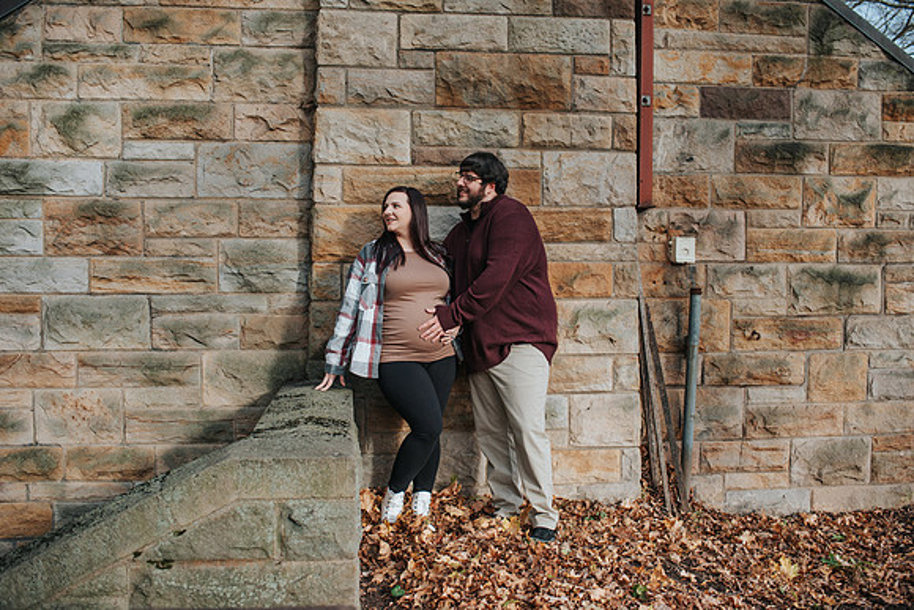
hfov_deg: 53.5
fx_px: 906
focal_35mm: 36
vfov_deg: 37.2
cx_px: 457
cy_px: 305
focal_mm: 35
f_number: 2.8
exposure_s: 1/500
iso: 200
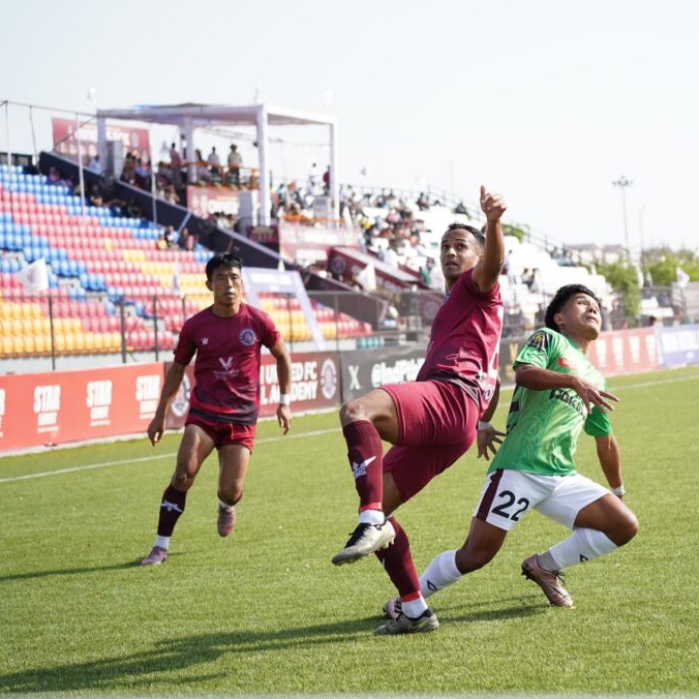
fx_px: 2353
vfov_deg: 16.9
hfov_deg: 16.8
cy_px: 351
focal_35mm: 103
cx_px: 509
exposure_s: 1/2000
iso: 640
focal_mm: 80
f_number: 4.5
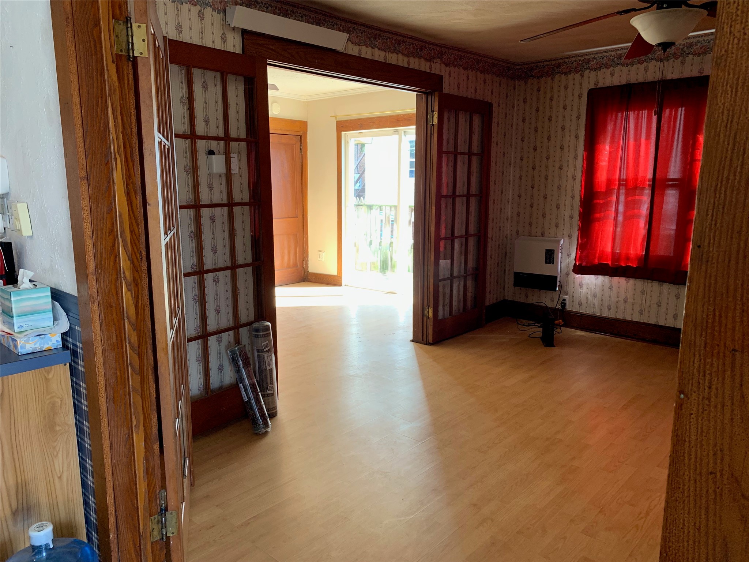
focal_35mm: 26
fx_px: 563
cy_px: 281
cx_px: 374
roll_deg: -1.2
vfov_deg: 53.1
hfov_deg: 67.3
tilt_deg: -9.0
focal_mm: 4.25
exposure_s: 1/93
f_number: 1.8
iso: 100
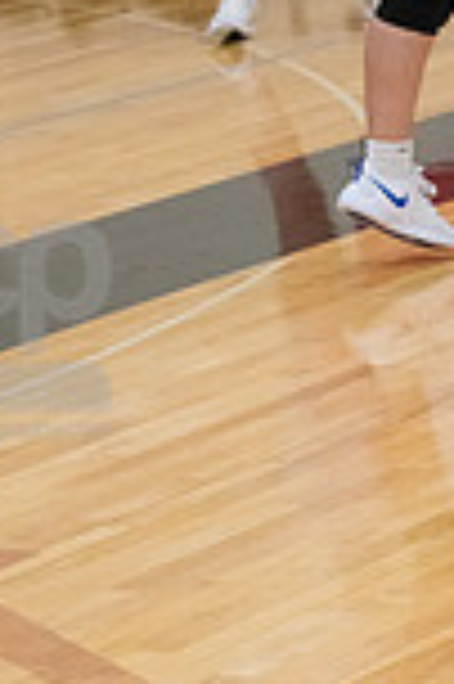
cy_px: -171
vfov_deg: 6.9
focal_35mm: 296
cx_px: 499
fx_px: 5612
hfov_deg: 4.6
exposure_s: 1/1000
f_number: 4.5
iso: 6400
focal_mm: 100
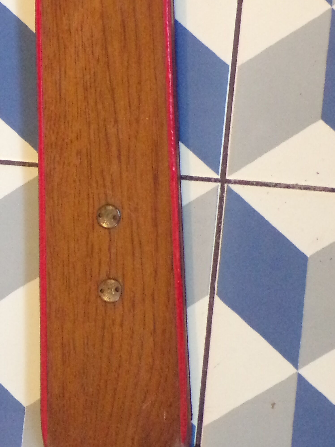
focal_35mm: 150
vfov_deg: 13.2
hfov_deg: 9.8
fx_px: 1935
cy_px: 169
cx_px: 11
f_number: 3.8
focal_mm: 11.6
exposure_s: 1/42
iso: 800
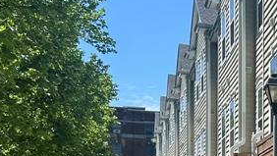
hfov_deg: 20.9
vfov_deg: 12.3
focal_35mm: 95
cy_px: 207
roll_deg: -0.6
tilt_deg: +2.2
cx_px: 332
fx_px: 698
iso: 80
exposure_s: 1/3155
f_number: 1.78
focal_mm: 6.86
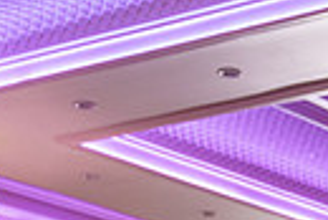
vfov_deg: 7.6
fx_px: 1587
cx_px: 457
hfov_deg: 11.4
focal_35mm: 174
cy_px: 451
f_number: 2.8
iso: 1600
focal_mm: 39
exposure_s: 1/200
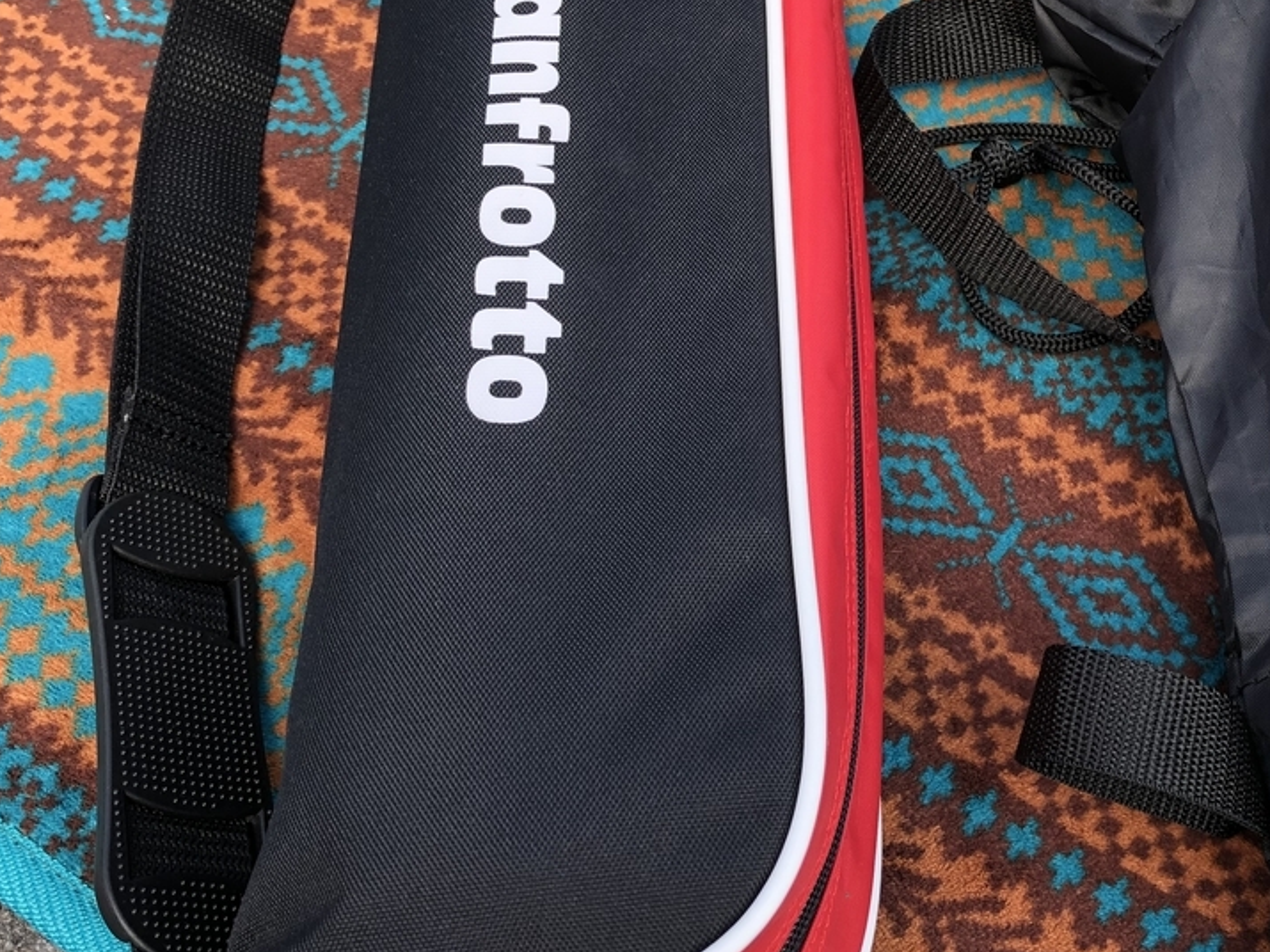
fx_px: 1724
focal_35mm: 47
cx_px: 892
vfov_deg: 30.8
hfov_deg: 39.7
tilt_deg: -54.1
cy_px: 385
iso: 20
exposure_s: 1/361
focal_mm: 3.99
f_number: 1.8
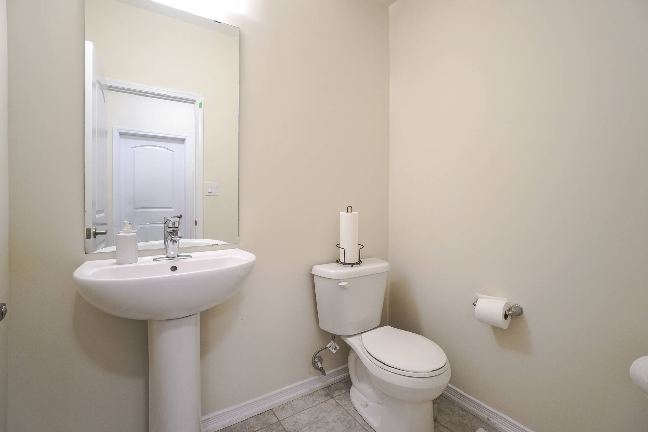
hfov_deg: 100.4
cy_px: 216
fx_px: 270
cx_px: 324
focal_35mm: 15
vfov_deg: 77.3
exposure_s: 1/15
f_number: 7.1
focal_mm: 10
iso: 640
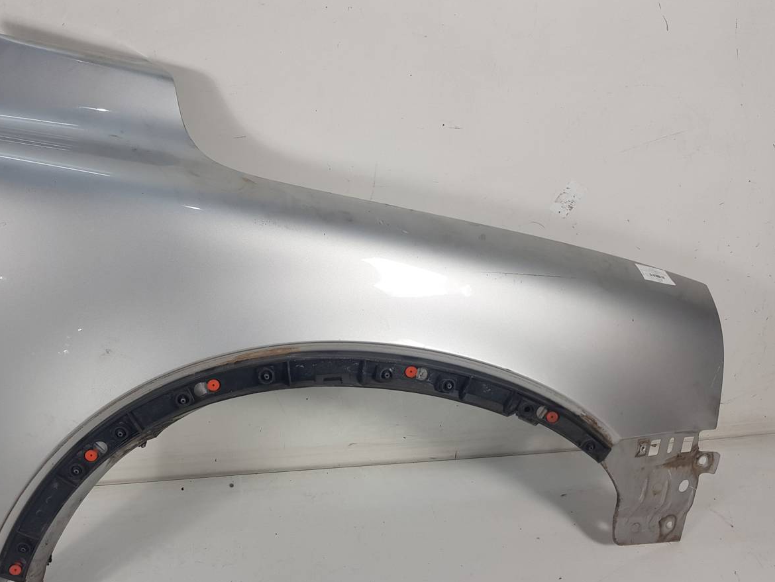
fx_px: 717
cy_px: 318
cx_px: 311
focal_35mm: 32
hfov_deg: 56.4
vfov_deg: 44.1
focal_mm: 4.2
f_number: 1.7
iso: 40
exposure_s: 1/155
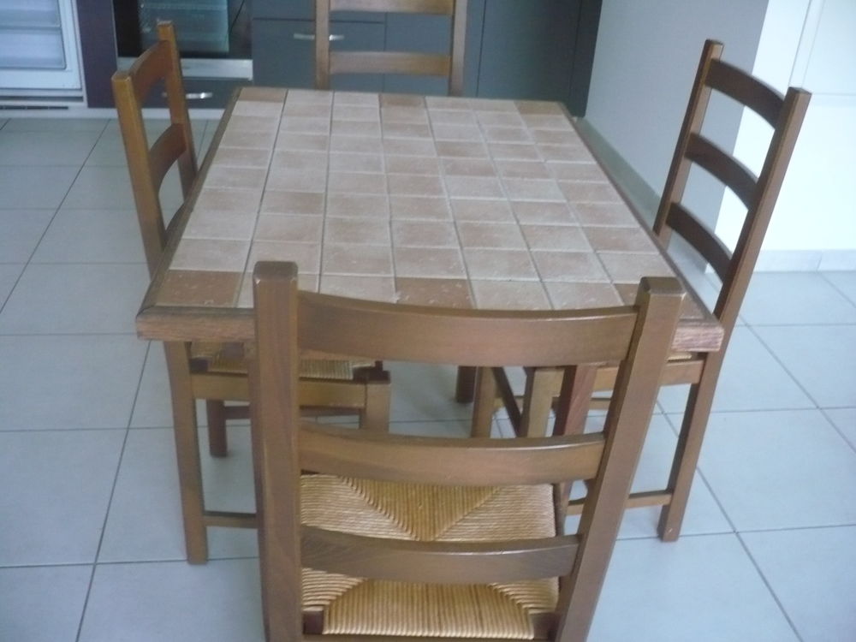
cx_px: 428
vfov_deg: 40.7
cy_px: 321
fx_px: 865
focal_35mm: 35
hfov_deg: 52.6
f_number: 2.8
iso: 400
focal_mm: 5.8
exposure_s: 1/60
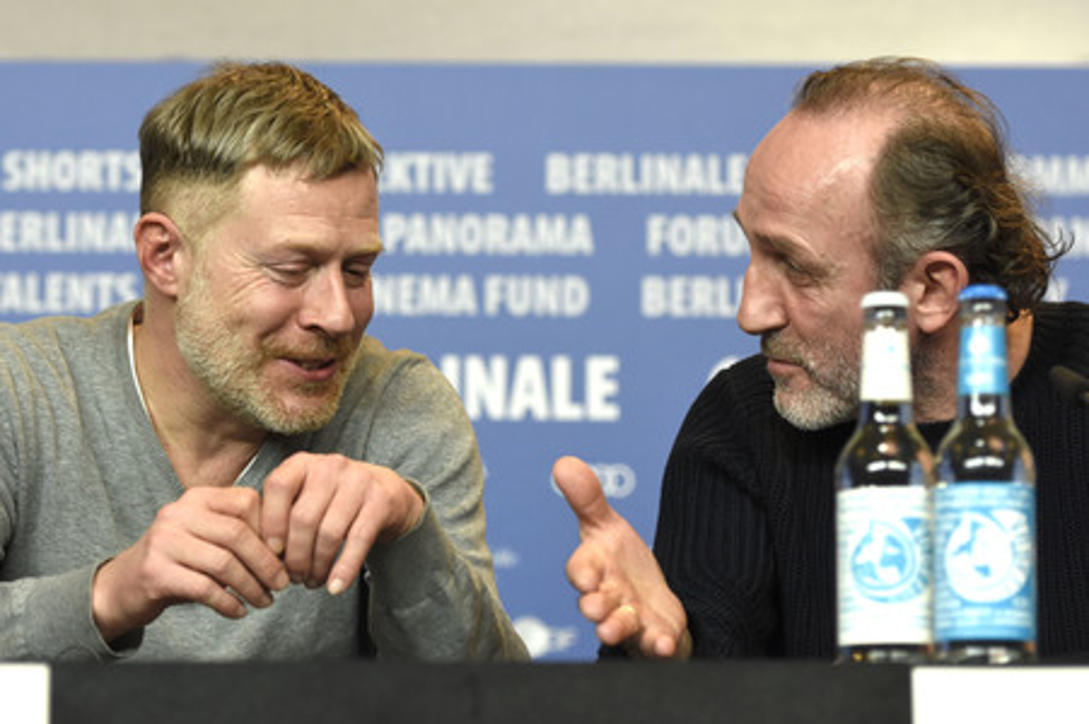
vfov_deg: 10.7
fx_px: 3854
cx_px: 544
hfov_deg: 16.1
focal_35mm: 128
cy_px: 362
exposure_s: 1/320
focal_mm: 85
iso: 800
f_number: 3.5
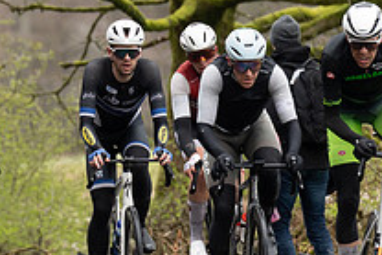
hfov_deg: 2.8
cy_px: 116
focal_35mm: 746
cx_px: -17
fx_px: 7921
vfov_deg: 1.8
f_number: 3.5
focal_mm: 200
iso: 1000
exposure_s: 1/1000
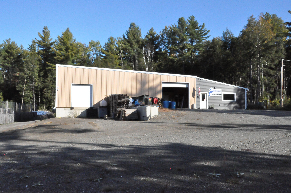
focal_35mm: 36
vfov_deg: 36.8
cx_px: 146
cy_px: 96
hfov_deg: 53.2
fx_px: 291
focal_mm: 24
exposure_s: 1/1250
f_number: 25
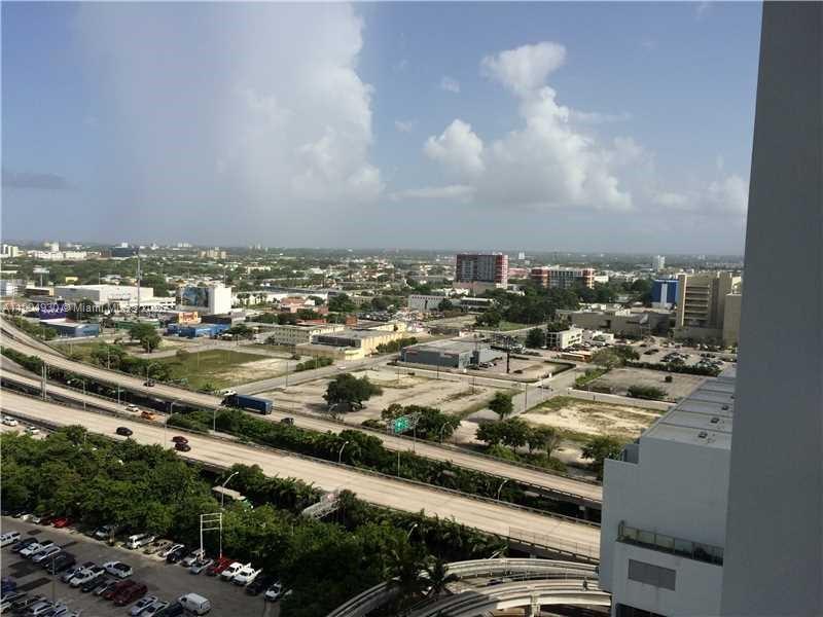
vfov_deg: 48.2
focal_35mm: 29
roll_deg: +0.9
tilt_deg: -6.0
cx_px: 412
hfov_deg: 61.7
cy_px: 308
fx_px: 689
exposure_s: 1/3165
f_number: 2.2
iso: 32
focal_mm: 4.15
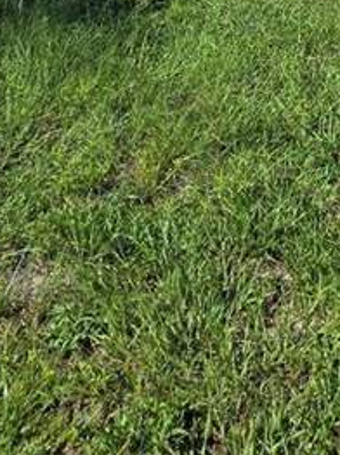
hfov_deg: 25.6
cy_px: -267
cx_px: 368
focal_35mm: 53
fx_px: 695
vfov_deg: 25.0
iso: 50
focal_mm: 2.2
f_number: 2.2
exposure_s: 1/2346
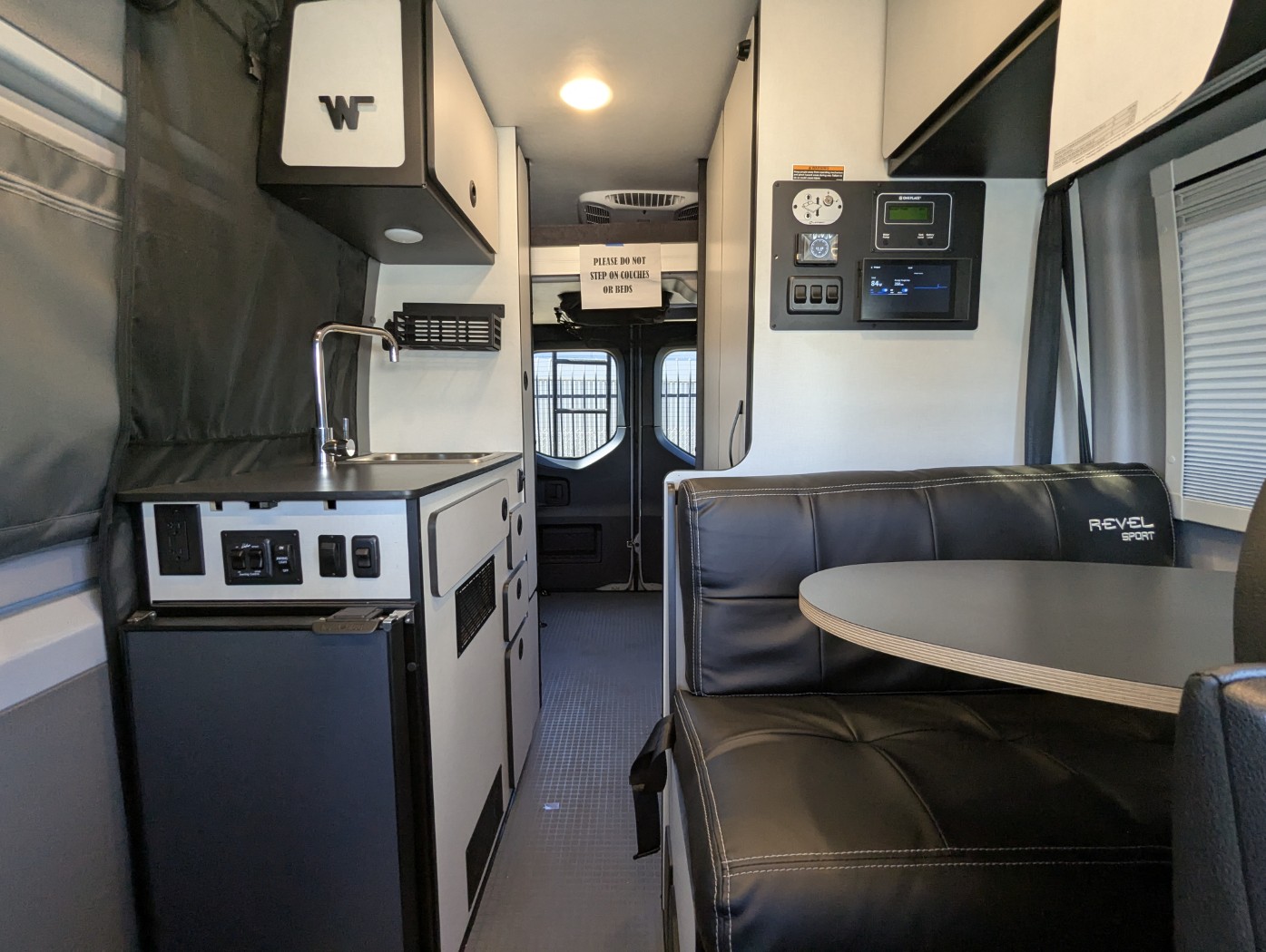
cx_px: 633
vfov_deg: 78.2
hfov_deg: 94.4
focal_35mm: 16
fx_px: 586
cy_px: 476
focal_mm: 2.35
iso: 249
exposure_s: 1/108
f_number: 2.2
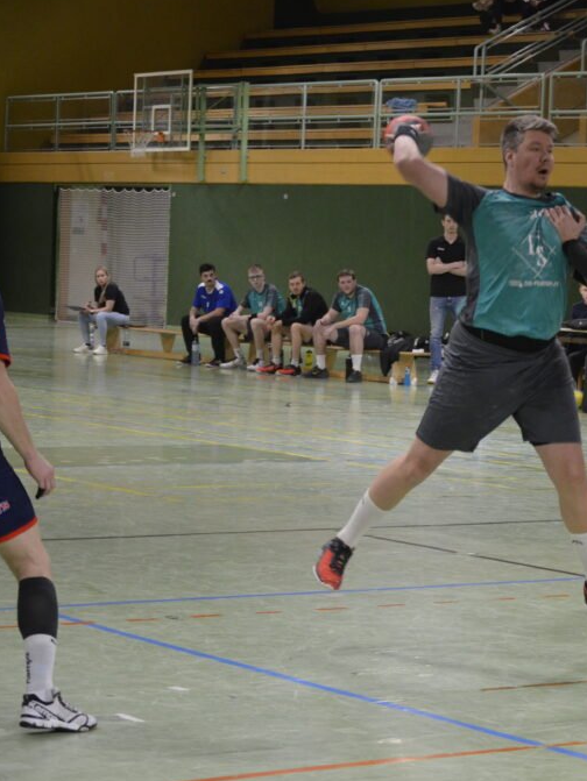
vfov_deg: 16.3
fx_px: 2727
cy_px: 389
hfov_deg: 12.2
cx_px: 536
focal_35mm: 121
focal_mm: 55
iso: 1600
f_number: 4
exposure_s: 1/250
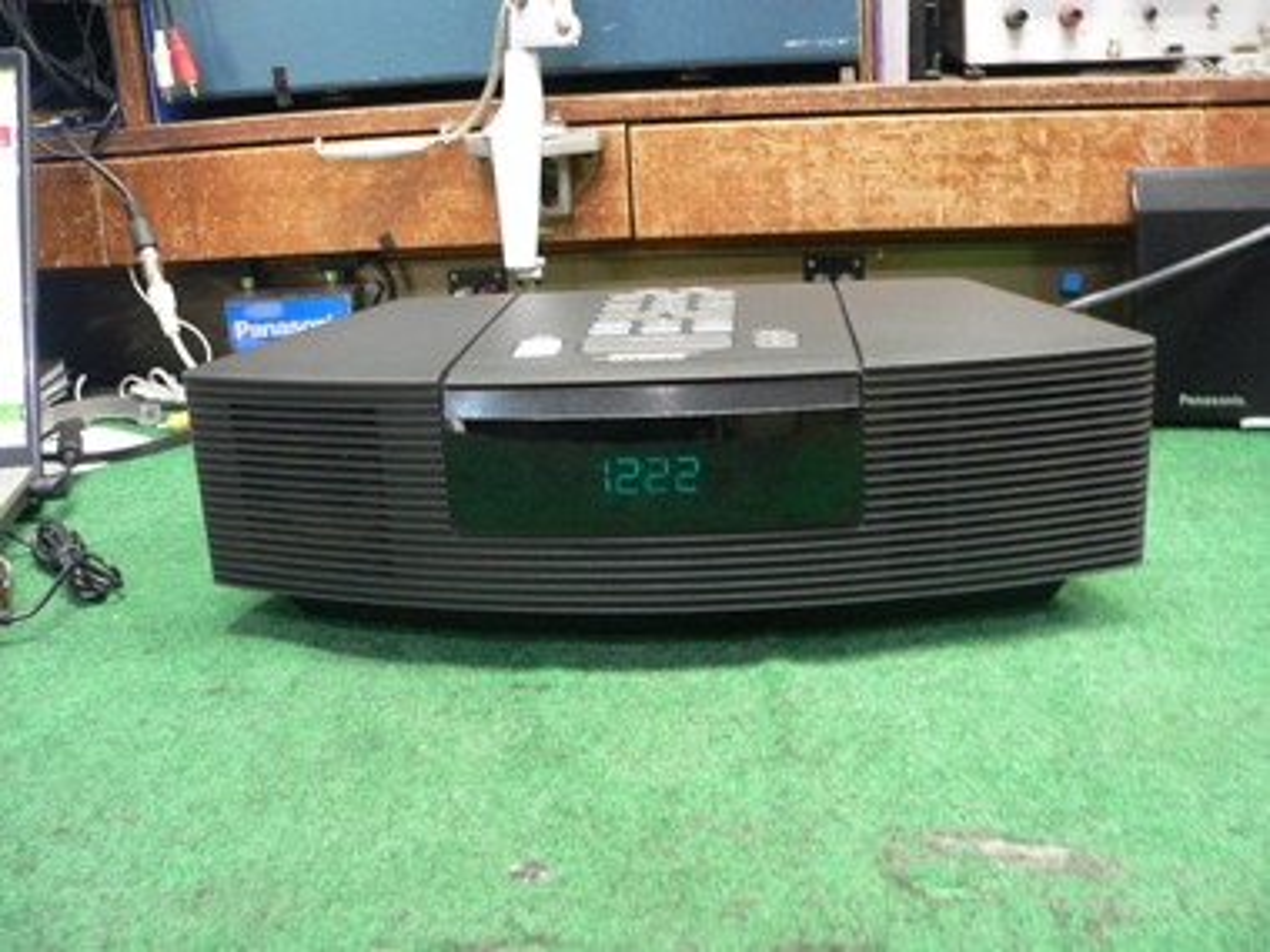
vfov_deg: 39.7
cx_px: 635
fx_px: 1321
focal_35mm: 36
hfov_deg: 51.4
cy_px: 476
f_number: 2.8
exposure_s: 1/6
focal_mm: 6
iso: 200
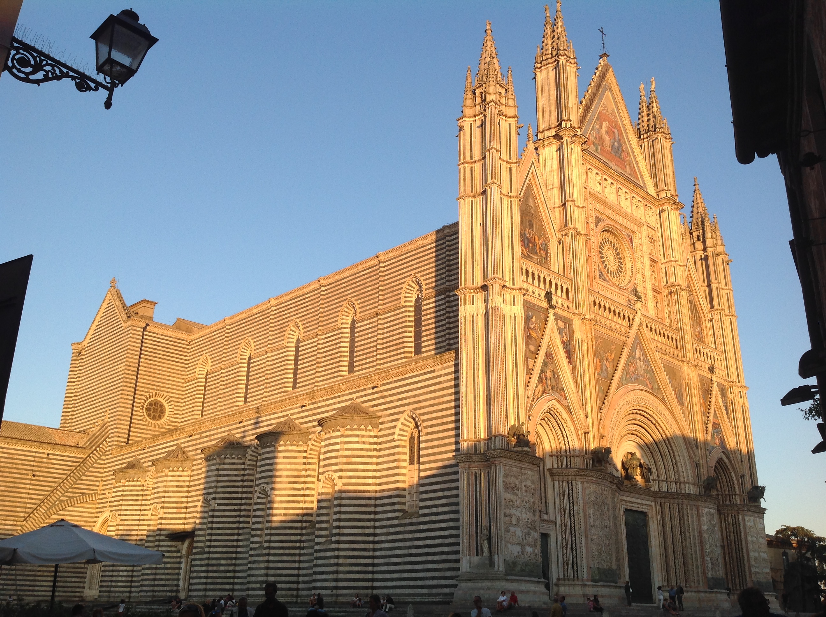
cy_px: 308
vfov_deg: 40.6
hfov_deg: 52.7
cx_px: 413
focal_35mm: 35
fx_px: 834
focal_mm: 4.28
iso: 50
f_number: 2.4
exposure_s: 1/465
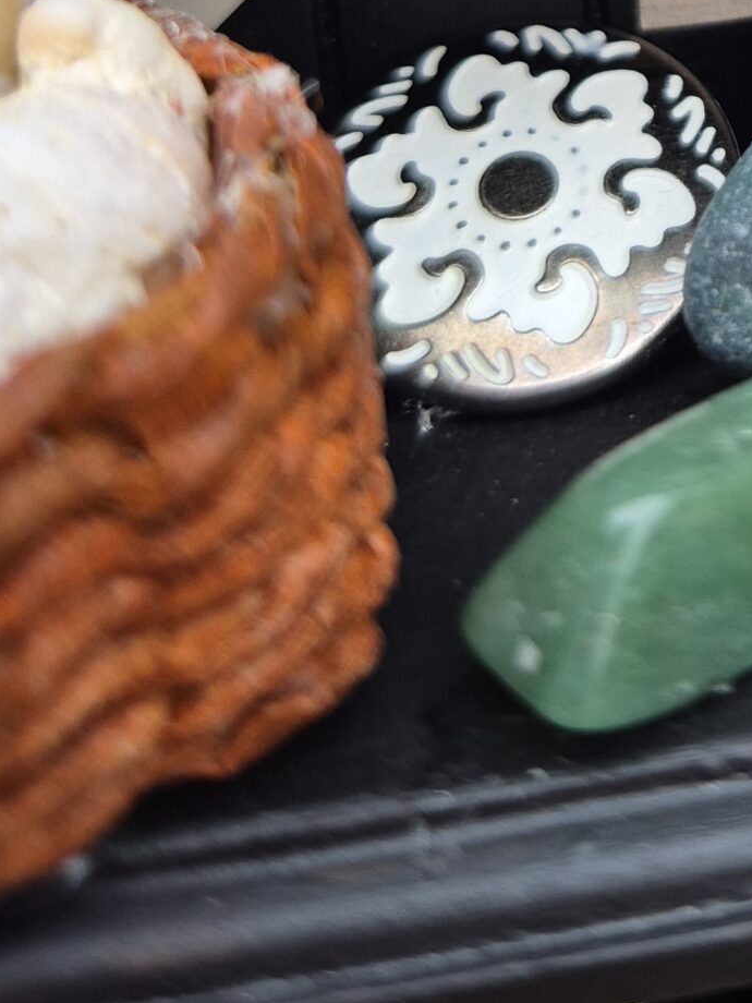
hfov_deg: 21.0
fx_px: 1854
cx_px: 955
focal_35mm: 64
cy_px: -216
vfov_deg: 26.7
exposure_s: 1/100
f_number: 1.8
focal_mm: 5.4
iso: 160
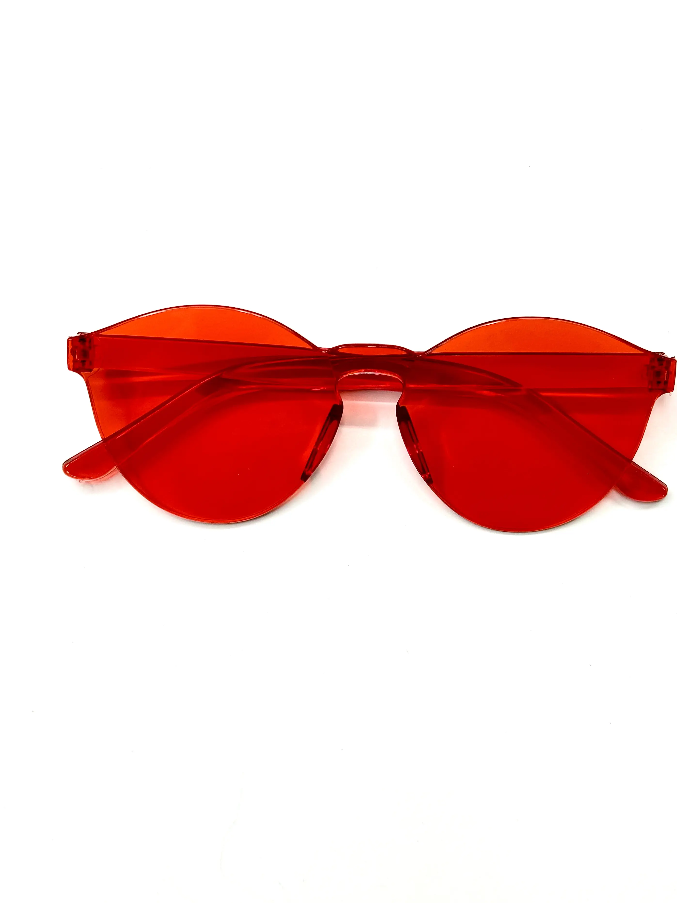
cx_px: 363
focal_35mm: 52
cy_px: 425
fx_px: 1356
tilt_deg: -86.4
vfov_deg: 36.8
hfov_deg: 28.0
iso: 50
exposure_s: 1/100
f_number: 1.78
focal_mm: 6.76
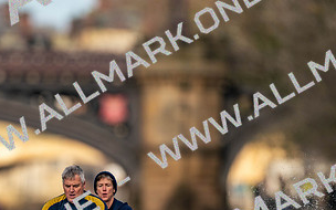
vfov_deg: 1.1
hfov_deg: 1.8
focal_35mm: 1167
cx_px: 67
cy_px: 187
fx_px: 10686
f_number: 4
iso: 500
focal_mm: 600
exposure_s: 1/2500
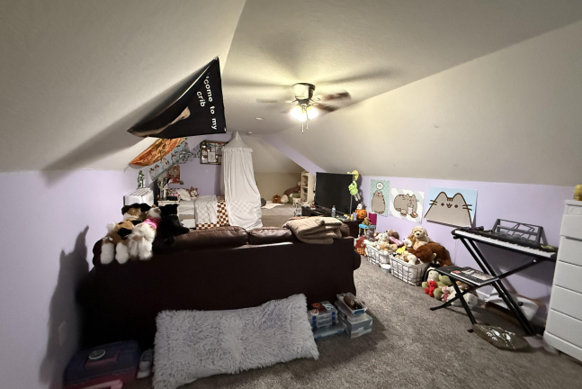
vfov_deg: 77.4
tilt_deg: -5.6
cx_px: 294
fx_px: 243
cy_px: 196
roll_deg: -2.3
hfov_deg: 100.4
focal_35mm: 15
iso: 1250
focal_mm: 2.22
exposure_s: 1/60
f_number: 2.2
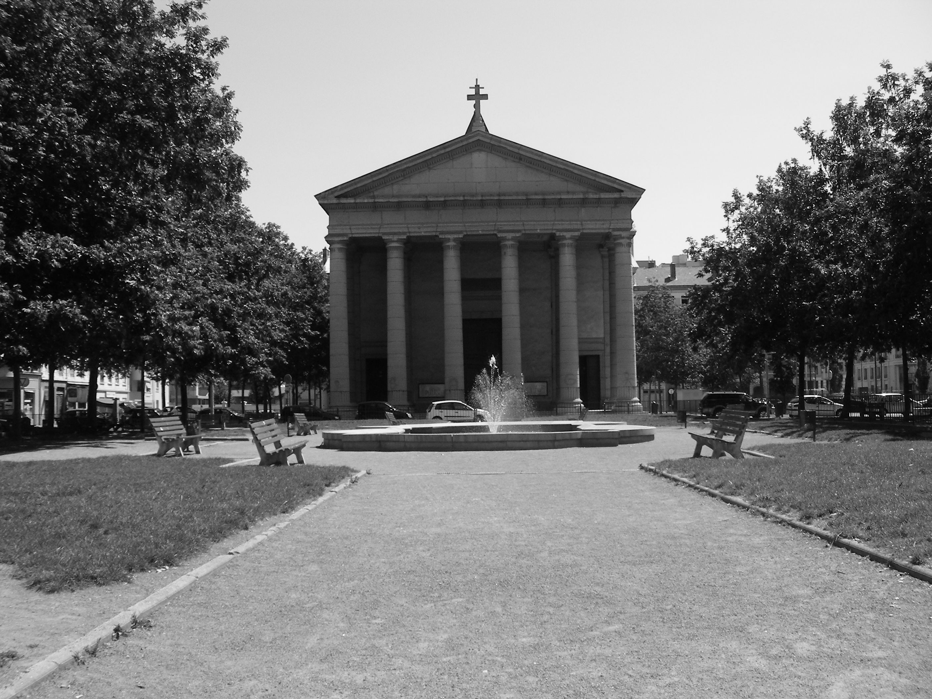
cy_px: 350
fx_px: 1023
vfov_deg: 37.7
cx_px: 466
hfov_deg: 49.0
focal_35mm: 38
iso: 50
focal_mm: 6.3
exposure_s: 1/620
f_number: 4
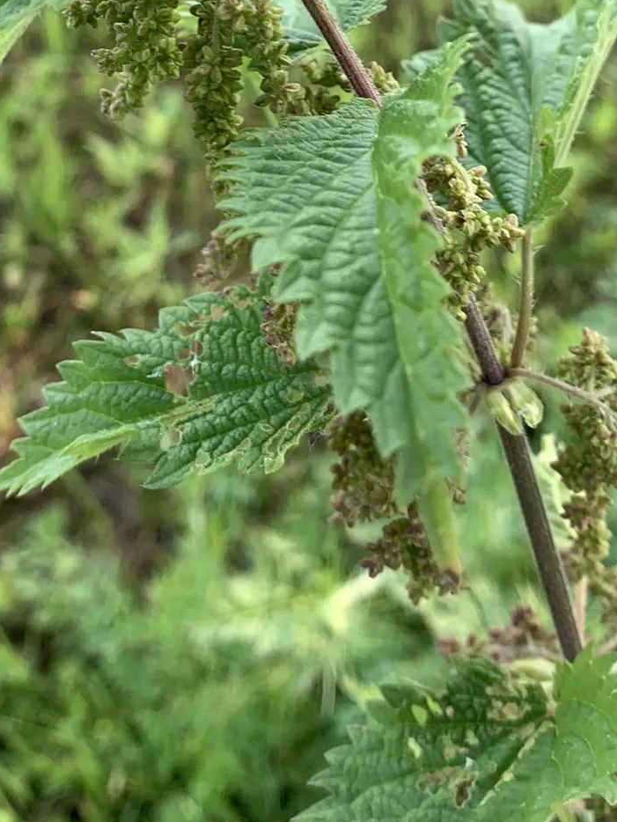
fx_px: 1354
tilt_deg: -46.5
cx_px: 301
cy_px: 81
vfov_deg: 32.1
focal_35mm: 57
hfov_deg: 25.7
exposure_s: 1/203
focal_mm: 4.25
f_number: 1.8
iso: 25
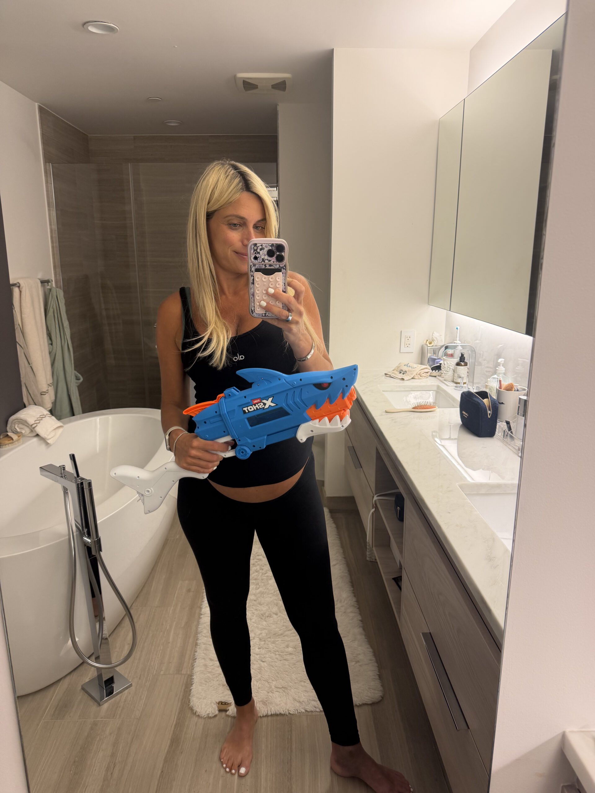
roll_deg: +1.3
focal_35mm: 24
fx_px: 550
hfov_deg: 56.8
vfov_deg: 71.6
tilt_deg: -14.3
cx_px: 298
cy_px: 396
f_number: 1.78
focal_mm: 6.76
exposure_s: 1/190
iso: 100
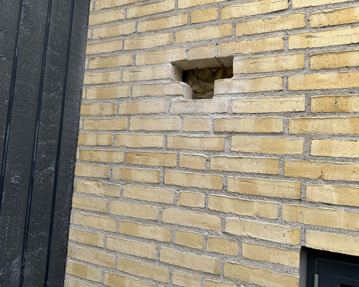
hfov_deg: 66.0
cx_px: 184
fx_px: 276
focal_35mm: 26
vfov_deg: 54.9
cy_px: 139
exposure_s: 1/1009
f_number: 1.78
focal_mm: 6.86
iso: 80
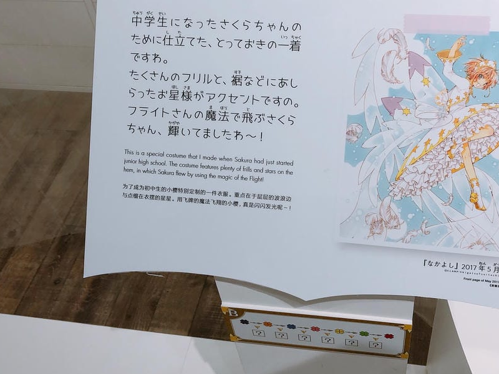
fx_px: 605
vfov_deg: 34.3
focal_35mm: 42
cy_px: 170
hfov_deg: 44.7
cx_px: 287
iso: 32
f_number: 1.8
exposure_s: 1/50
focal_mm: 3.99
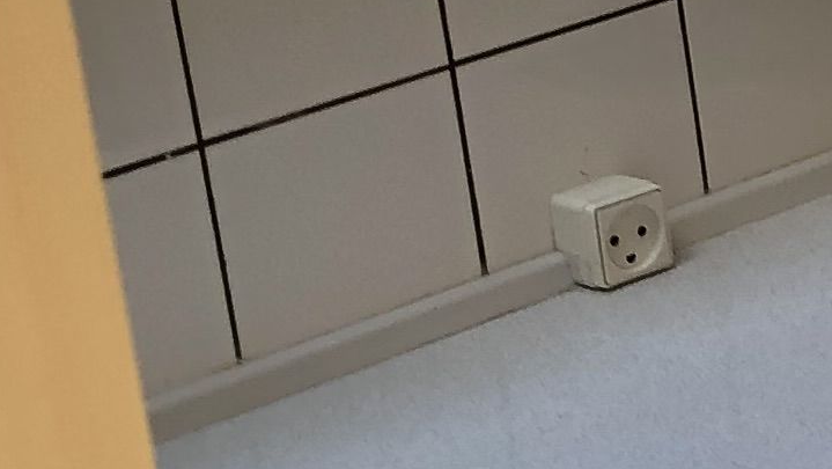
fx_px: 3774
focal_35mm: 171
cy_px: 25
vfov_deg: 7.1
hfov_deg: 11.5
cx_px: 1610
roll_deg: +4.0
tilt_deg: -15.5
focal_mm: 4
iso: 50
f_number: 1.8
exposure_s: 1/120
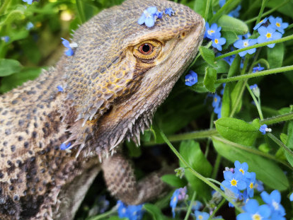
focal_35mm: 34
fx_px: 288
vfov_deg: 41.5
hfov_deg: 52.8
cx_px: 197
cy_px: 80
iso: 32
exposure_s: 1/180
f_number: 1.8
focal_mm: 6.4
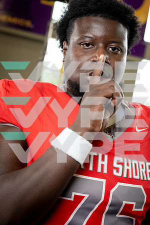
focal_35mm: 53
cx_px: 75
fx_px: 331
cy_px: 112
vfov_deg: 37.5
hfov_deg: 25.5
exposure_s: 1/250
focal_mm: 53
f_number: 4
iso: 640
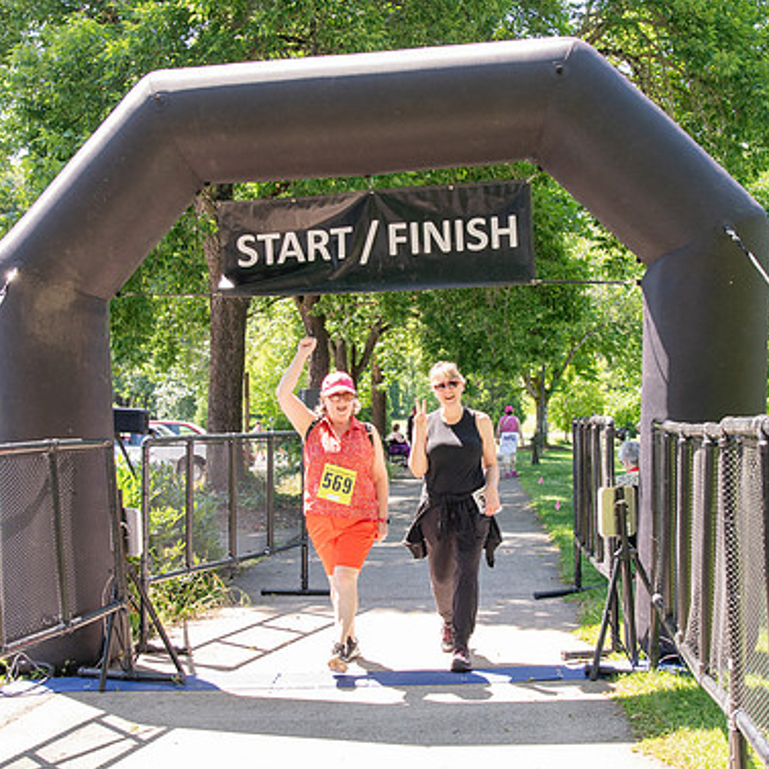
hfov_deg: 36.0
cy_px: 388
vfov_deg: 36.1
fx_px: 1181
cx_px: 424
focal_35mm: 47
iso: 500
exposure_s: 1/400
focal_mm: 24
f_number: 4
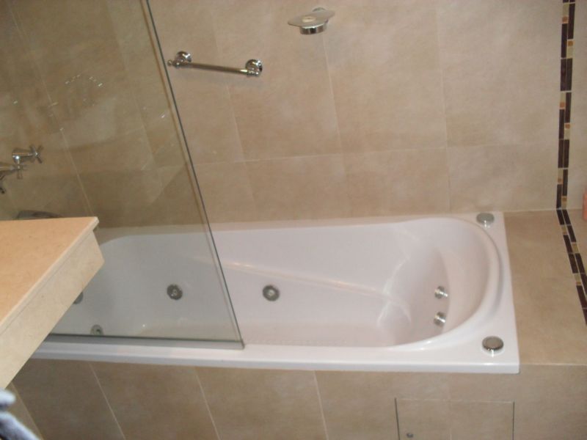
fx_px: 594
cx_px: 294
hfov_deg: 52.6
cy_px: 220
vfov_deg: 40.7
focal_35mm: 35
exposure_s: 1/45
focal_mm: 6.3
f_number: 3.2
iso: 200
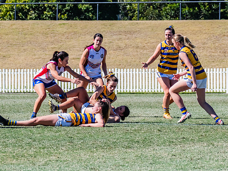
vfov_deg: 3.2
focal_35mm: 465
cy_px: 83
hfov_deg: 4.3
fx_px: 3063
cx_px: 126
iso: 800
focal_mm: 220
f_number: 11
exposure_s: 1/1600
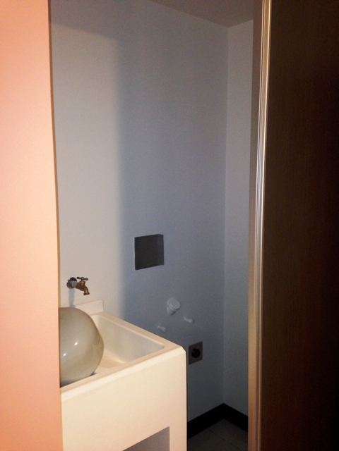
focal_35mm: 33
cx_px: 170
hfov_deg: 42.9
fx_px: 431
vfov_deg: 55.4
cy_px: 226
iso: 160
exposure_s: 1/20
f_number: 2.4
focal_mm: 4.12
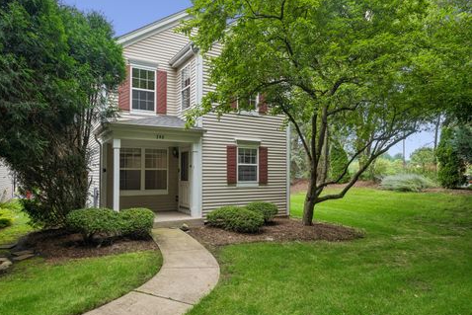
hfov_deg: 76.0
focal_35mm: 23
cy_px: 161
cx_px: 226
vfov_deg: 55.1
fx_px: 302
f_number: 8
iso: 200
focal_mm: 22
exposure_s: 1/100
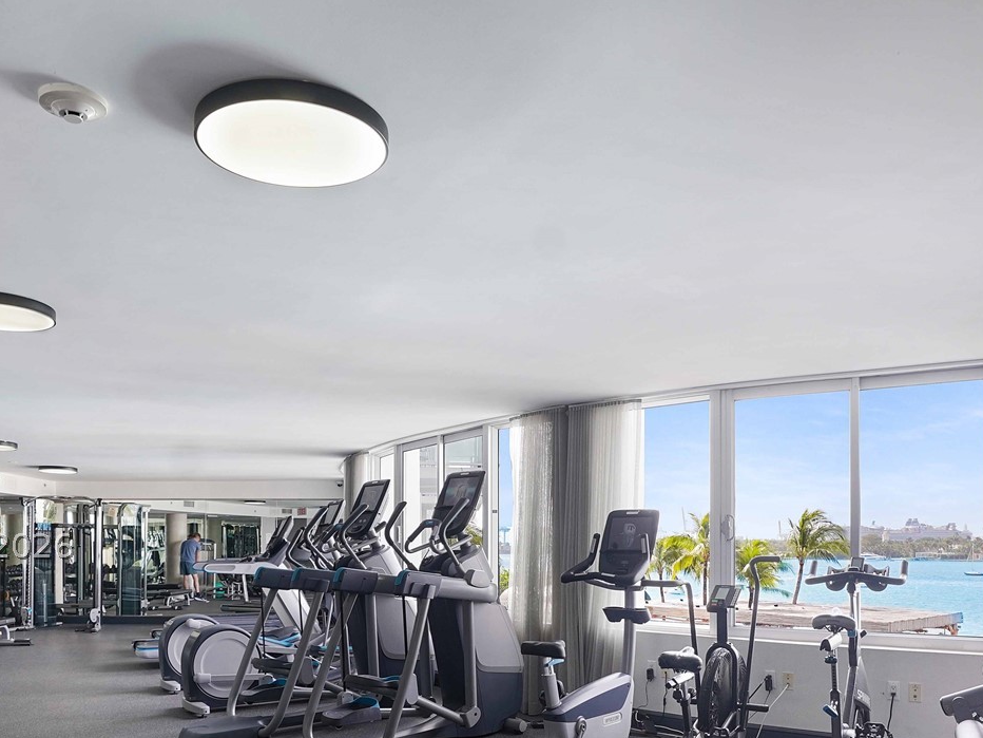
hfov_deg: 63.4
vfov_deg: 48.0
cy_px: 544
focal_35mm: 28
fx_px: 795
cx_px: 487
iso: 320
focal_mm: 16
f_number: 4.5
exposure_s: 1/160
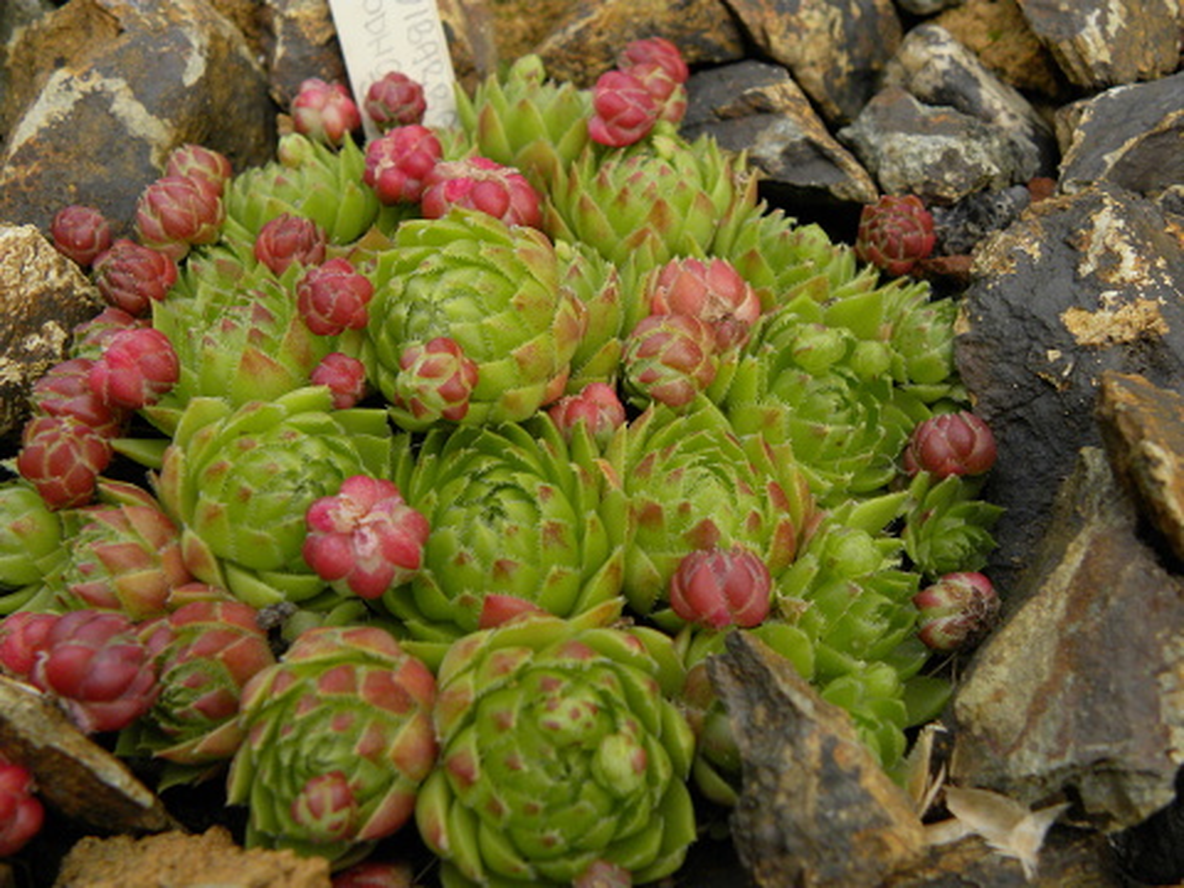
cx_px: 592
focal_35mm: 41
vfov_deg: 35.1
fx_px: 1402
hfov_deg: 45.8
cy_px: 444
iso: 100
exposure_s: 1/320
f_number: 3.2
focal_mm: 7.3
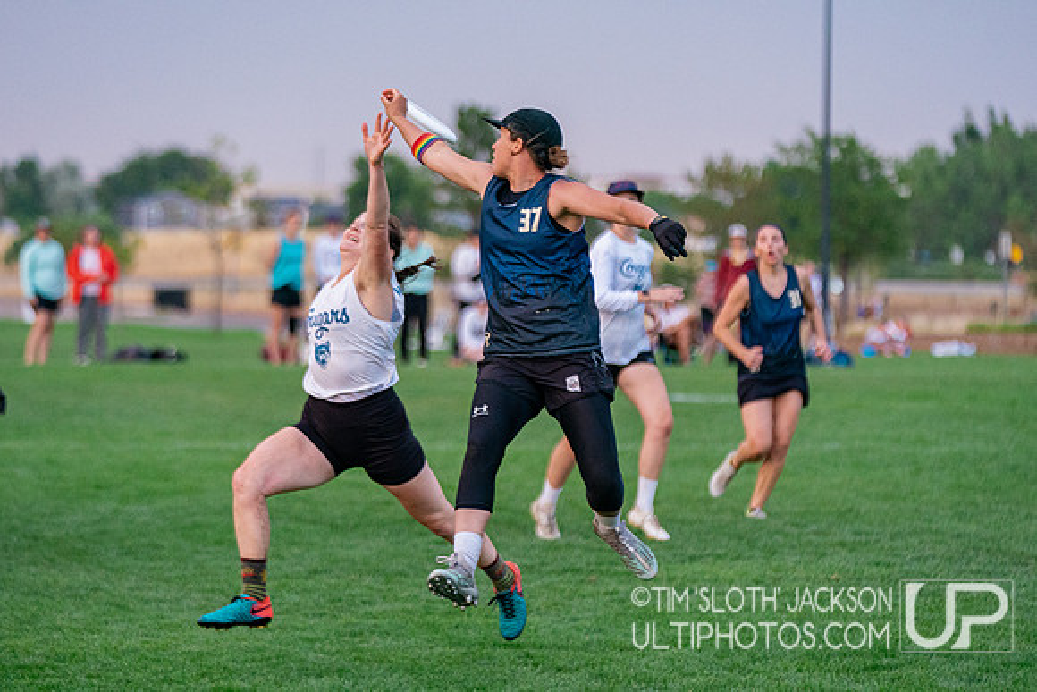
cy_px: 383
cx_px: 519
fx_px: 5435
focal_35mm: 189
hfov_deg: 10.9
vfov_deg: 7.3
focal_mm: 136
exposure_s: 1/4000
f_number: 2.8
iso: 2500
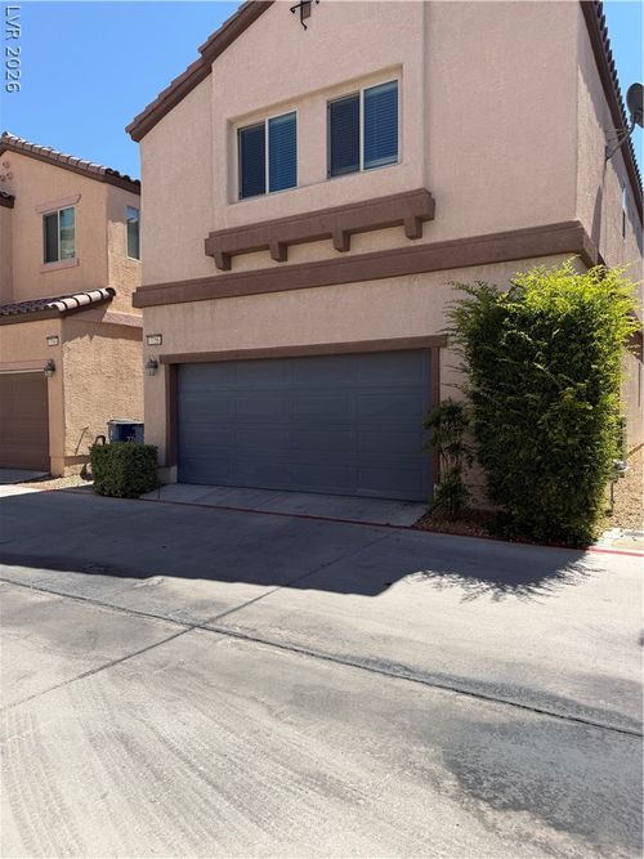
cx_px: 322
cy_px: 430
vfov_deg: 71.6
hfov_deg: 56.8
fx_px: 596
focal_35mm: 24
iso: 80
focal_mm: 6.76
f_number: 1.78
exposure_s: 1/3953
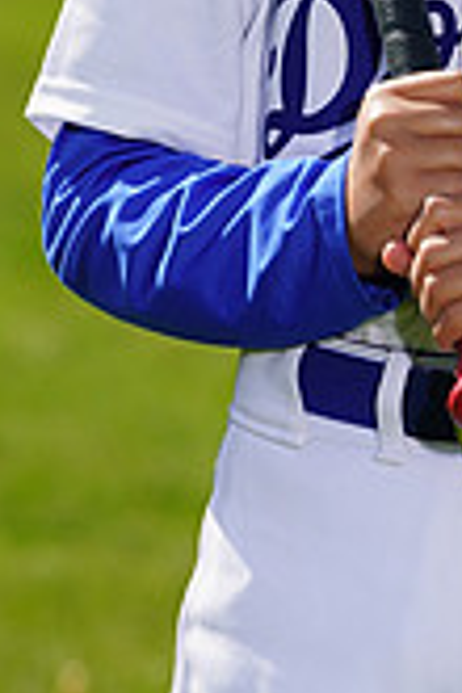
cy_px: -307
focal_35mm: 703
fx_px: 13532
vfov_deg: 2.9
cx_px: 561
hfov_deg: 2.0
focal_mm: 200
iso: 100
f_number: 8
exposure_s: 1/250
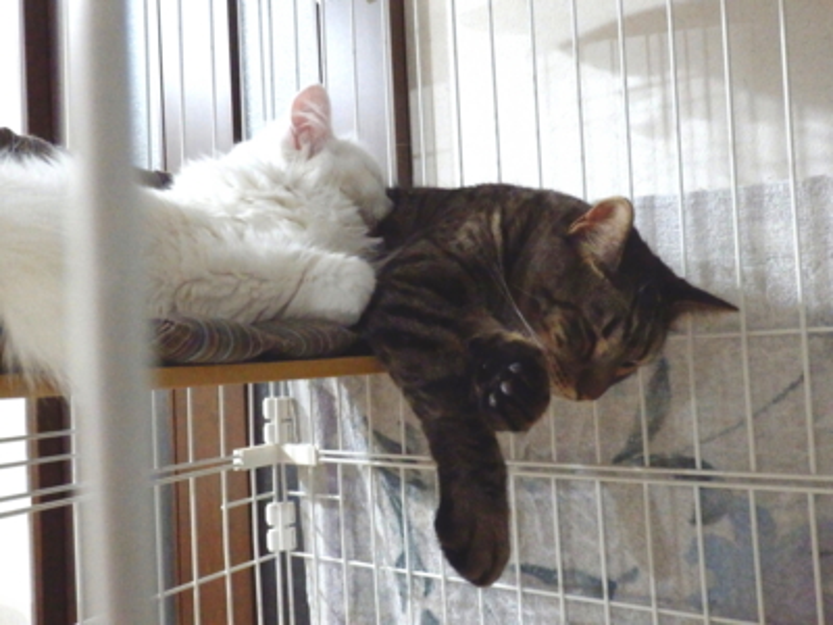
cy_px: 312
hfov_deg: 60.0
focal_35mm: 30
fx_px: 722
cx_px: 416
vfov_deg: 46.8
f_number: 3.3
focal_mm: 5.5
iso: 1600
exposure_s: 1/20
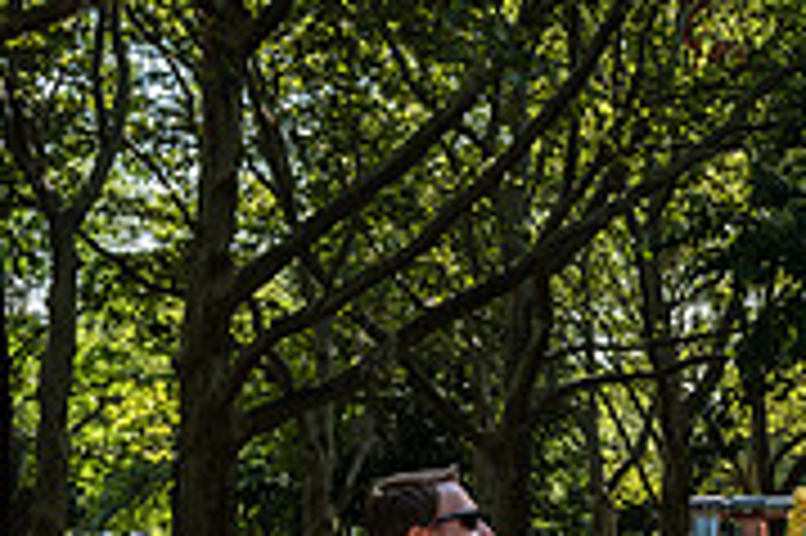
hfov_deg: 22.4
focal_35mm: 83
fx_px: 1857
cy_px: 535
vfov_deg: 16.1
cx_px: 984
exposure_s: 1/250
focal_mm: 24
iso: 200
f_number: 4.5
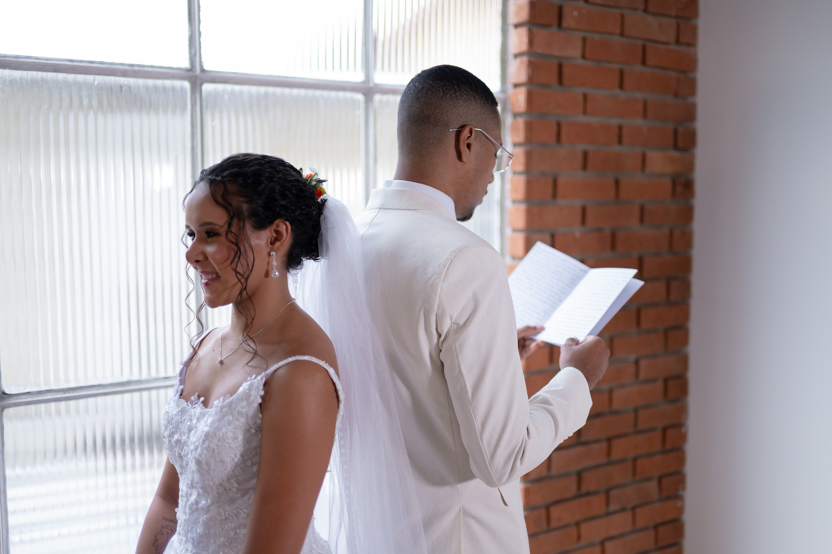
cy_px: 278
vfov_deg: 35.5
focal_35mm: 37
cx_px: 433
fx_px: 866
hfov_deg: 51.3
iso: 640
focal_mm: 35
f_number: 1.4
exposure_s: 1/1250
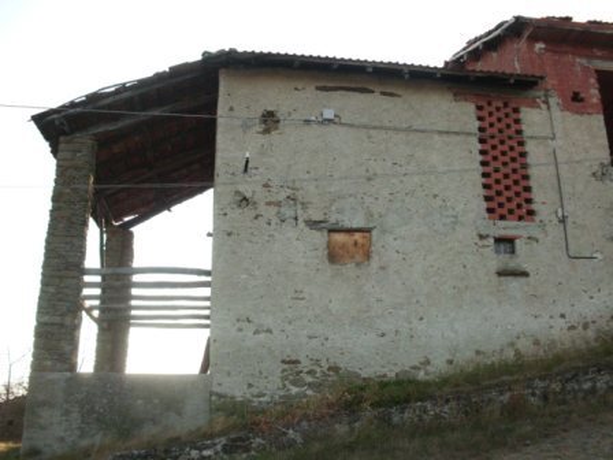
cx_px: 306
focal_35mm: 36
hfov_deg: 51.4
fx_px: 638
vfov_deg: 39.7
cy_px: 230
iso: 200
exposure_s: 1/1000
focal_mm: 6.3
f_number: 2.9
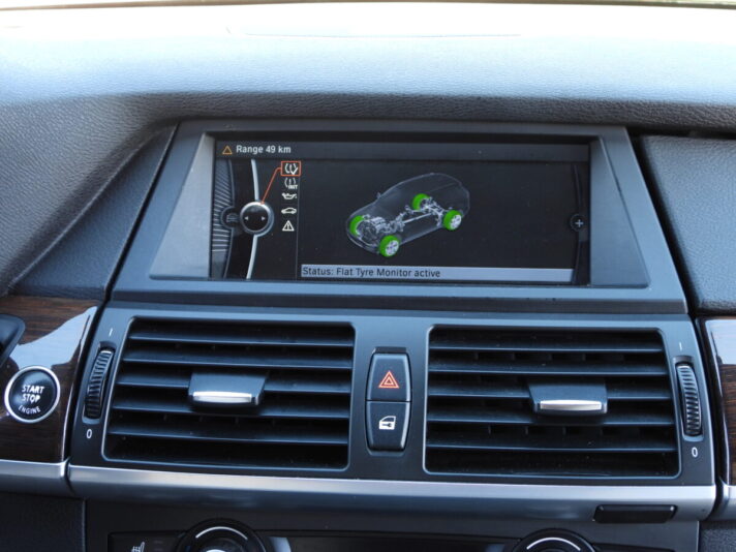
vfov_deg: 29.1
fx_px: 1063
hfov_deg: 38.2
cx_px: 368
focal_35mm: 50
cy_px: 276
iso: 160
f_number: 3.2
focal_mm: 9
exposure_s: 1/30
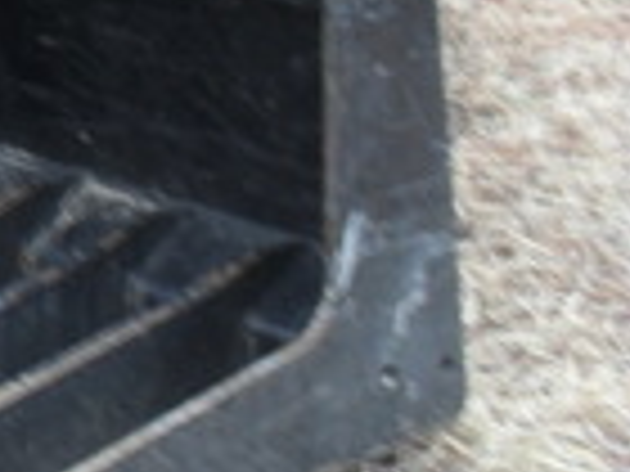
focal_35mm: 136
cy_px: 130
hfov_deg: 12.8
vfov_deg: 10.9
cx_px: -585
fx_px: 2475
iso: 100
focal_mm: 6.3
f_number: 3.2
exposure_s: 1/30
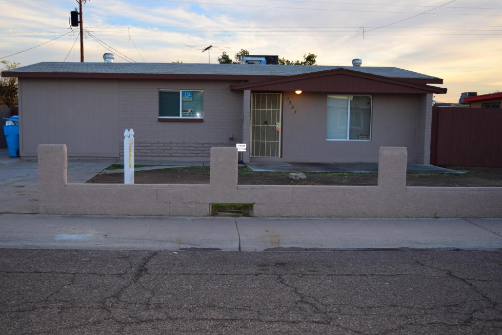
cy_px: 182
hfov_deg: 47.7
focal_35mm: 41
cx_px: 223
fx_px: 566
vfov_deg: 32.9
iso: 100
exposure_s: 1/125
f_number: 3.8
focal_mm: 23
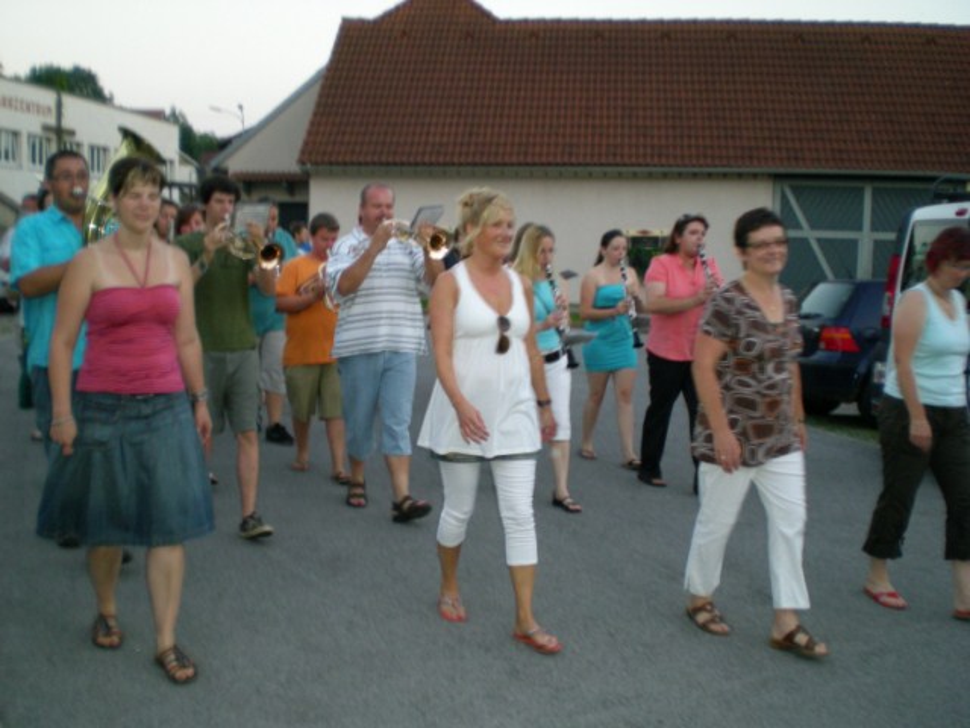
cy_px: 364
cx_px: 485
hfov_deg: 49.0
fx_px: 1065
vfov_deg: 37.7
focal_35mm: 38
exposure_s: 1/30
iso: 163
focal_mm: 6.3
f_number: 3.1
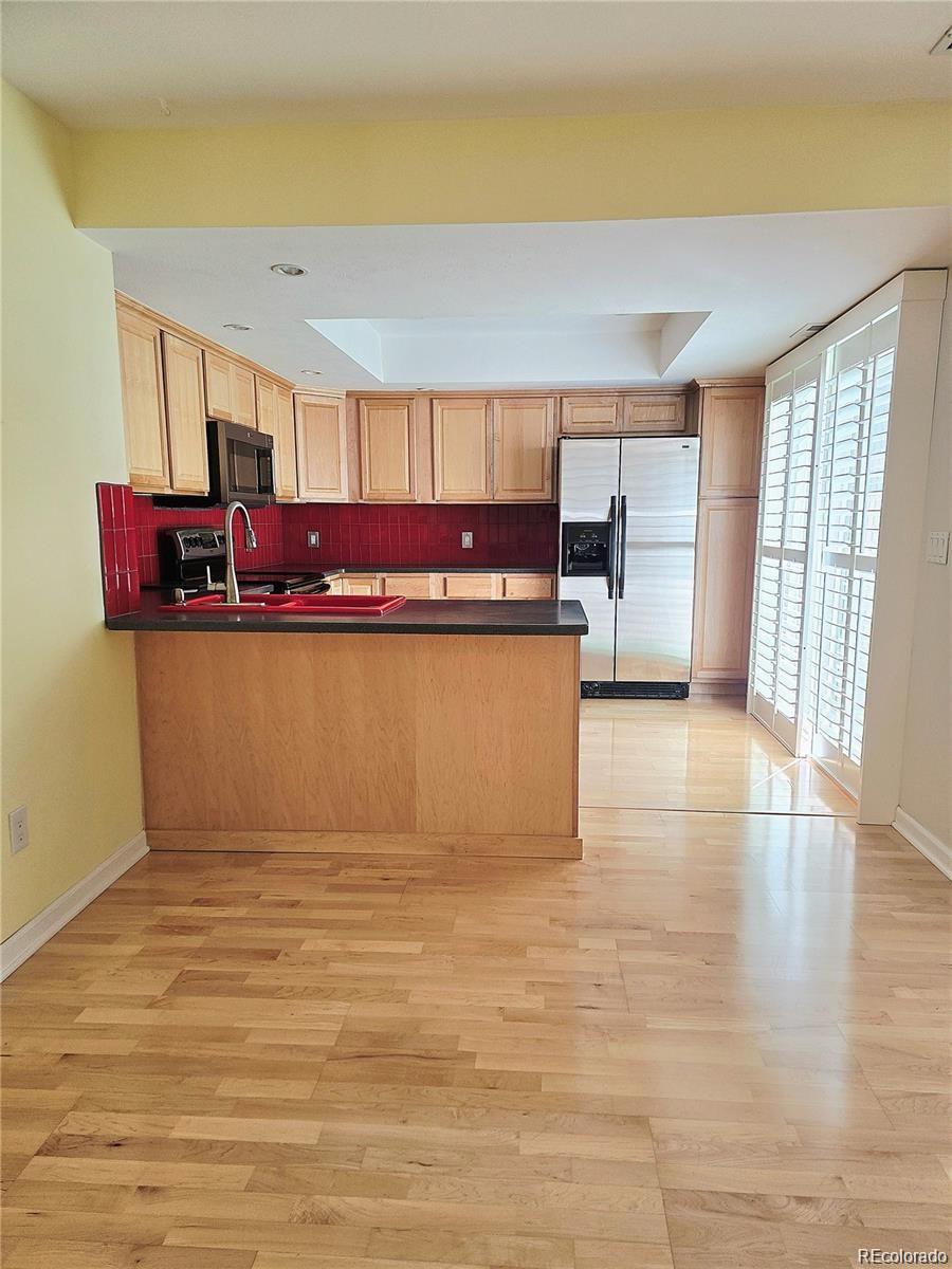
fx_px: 843
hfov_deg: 58.9
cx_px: 476
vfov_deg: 73.9
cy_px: 634
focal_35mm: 23
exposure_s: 1/120
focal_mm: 6.3
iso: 80
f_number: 1.7
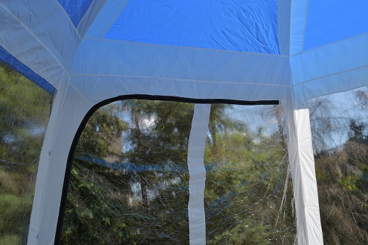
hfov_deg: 53.1
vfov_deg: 36.8
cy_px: 122
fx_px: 368
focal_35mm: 36
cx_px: 184
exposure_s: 1/100
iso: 200
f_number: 16
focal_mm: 24
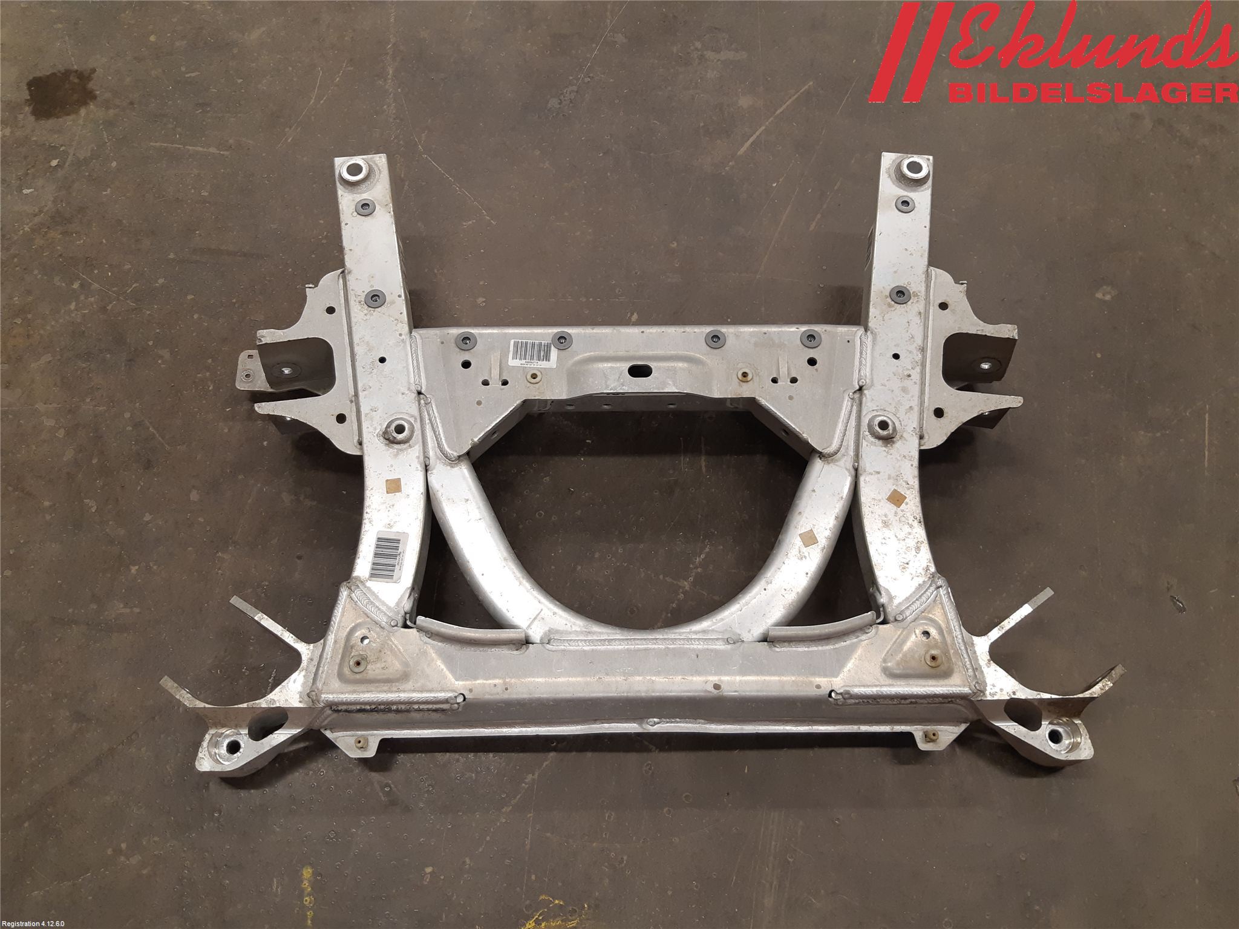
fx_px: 931
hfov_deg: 67.3
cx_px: 620
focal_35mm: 26
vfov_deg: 53.1
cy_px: 464
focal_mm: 3.93
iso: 80
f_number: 1.7
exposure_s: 1/50
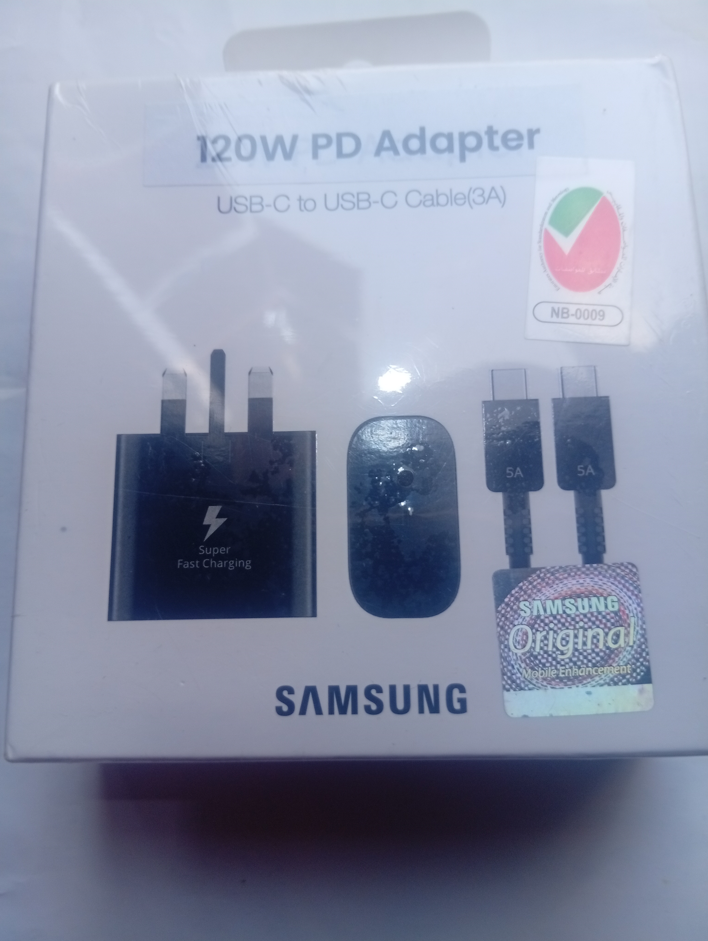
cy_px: 470
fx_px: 734
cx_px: 354
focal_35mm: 27
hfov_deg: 51.5
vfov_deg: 65.2
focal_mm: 3.84
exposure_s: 1/50
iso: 69
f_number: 1.8
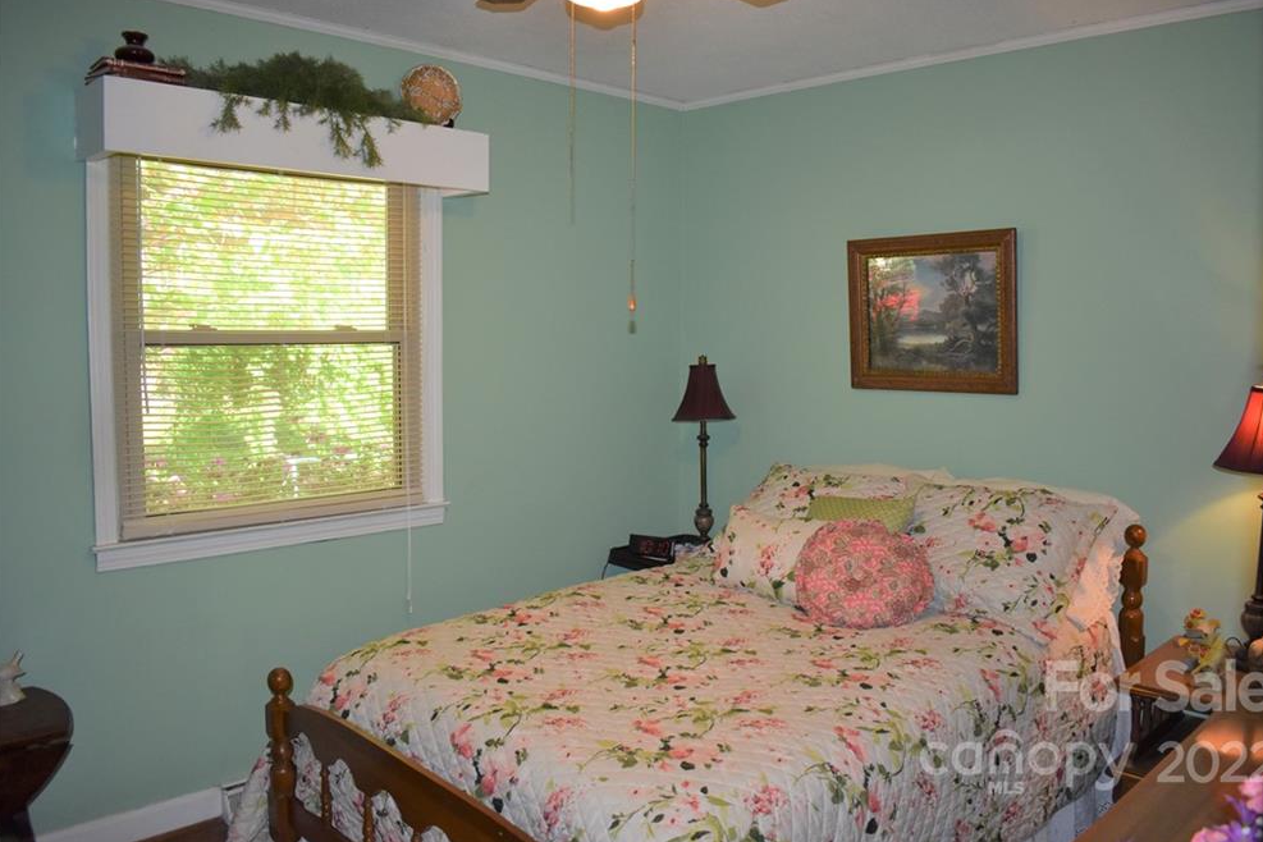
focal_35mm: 28
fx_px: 982
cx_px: 647
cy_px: 409
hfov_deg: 65.5
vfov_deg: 46.4
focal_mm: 18
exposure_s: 1/200
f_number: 4
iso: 800
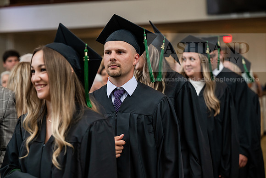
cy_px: 89
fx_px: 658
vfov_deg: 15.4
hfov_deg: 22.9
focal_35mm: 89
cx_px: 133
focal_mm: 89
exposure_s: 1/200
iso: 1600
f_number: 3.2
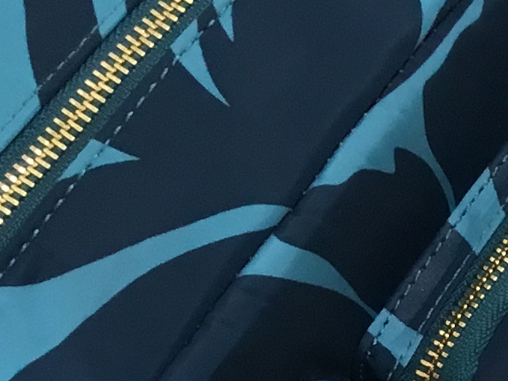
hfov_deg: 11.4
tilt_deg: -73.6
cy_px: 799
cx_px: 1142
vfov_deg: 9.2
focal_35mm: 149
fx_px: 2186
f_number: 2.4
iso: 25
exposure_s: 1/33
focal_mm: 3.3
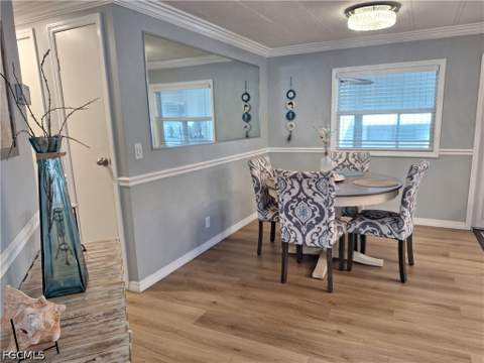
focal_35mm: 23
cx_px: 242
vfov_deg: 58.9
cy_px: 182
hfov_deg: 73.9
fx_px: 322
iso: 64
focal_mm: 5.54
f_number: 1.8
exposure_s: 1/40
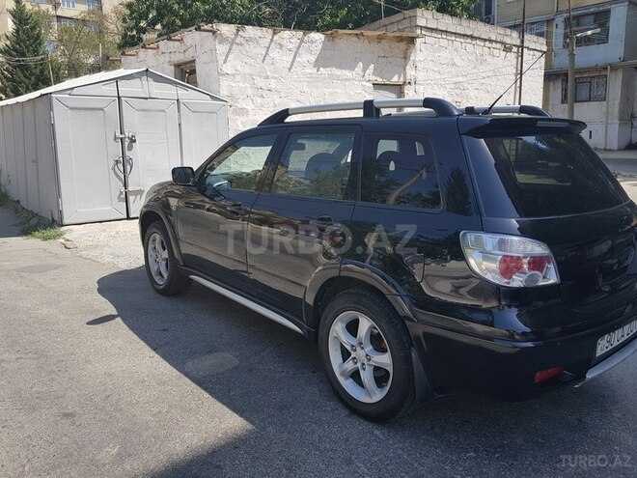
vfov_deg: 53.1
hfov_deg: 67.3
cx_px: 318
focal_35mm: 26
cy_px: 239
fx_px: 478
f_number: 1.7
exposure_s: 1/1508
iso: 40
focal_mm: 4.2
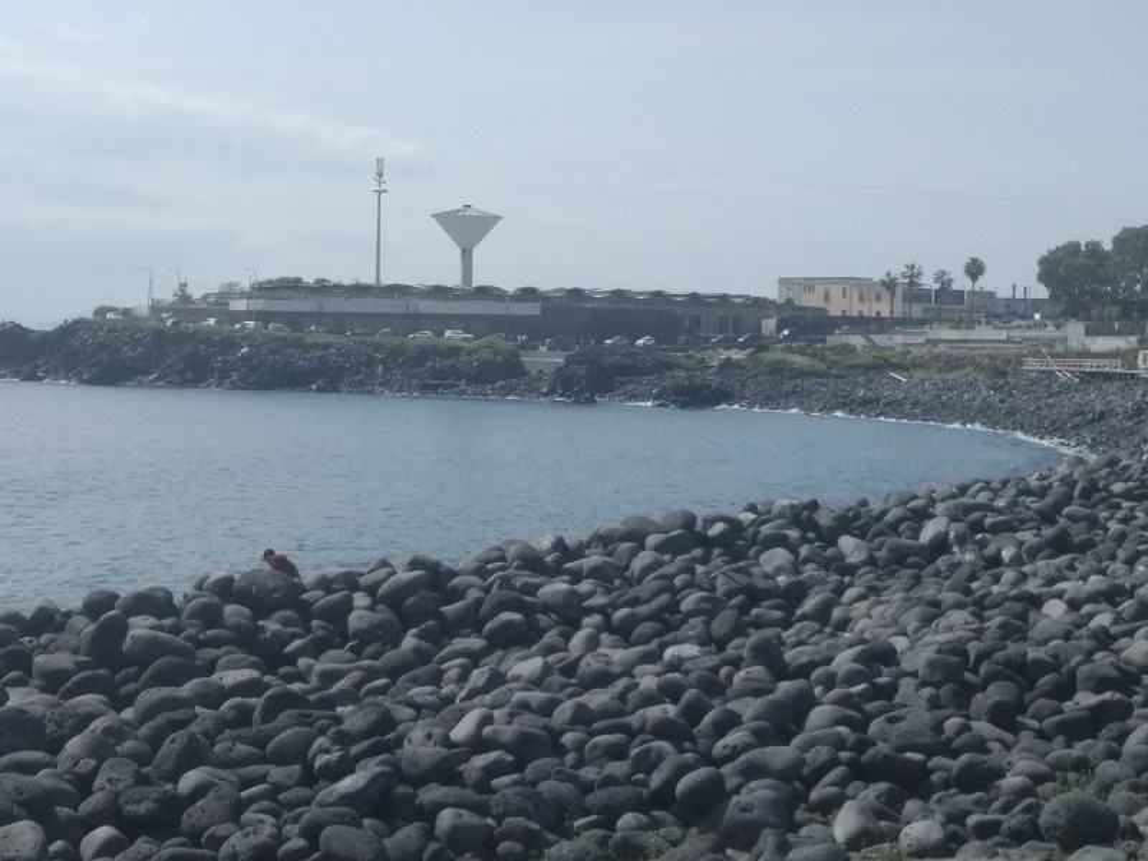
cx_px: 574
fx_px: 862
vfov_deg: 53.1
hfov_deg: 67.3
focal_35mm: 26
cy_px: 430
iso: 100
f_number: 2.2
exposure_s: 1/1839
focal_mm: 3.82
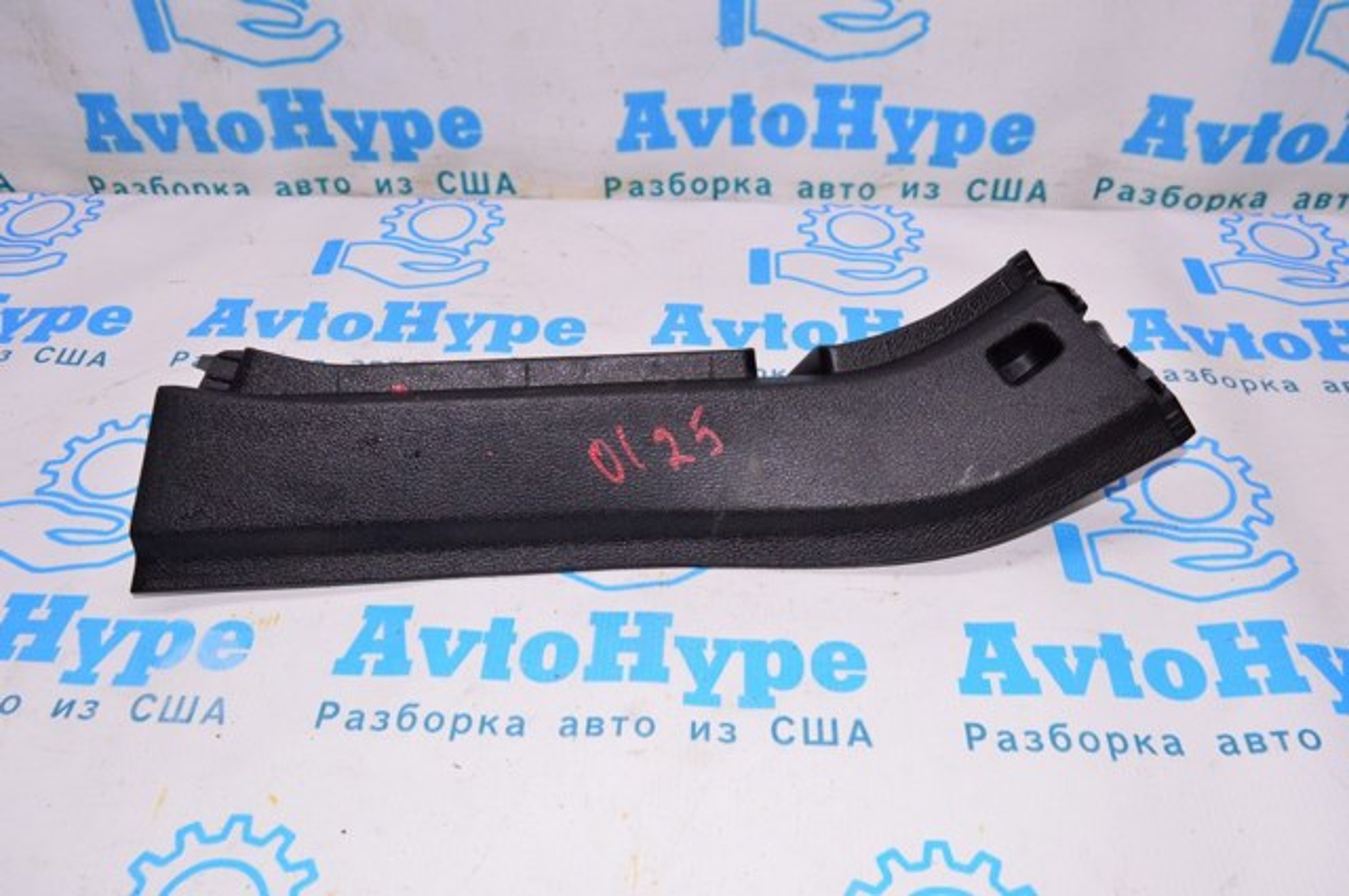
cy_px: 448
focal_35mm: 30
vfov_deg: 43.5
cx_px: 674
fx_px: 1123
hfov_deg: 62.0
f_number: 8
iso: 1600
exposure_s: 1/200
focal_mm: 20
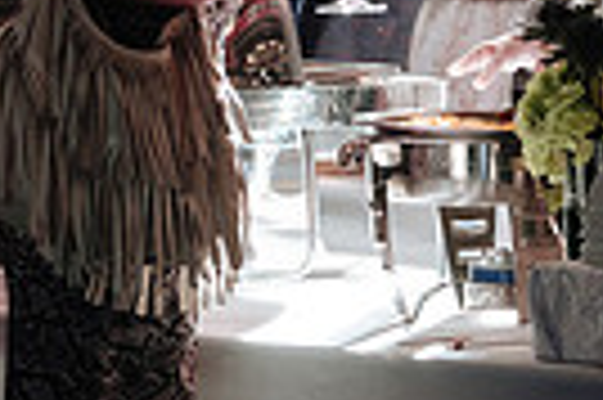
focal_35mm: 445
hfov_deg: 4.6
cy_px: 223
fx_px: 7445
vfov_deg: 3.1
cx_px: 730
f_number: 2.8
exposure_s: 1/100
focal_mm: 66
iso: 400
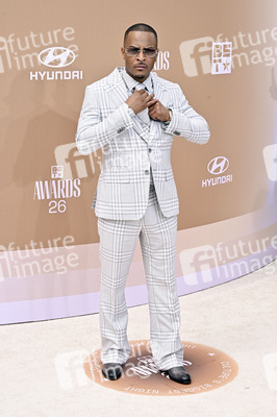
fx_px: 751
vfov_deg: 31.0
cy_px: 208
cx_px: 138
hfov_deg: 20.9
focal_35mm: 65
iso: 400
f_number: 10
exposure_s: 1/320
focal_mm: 65
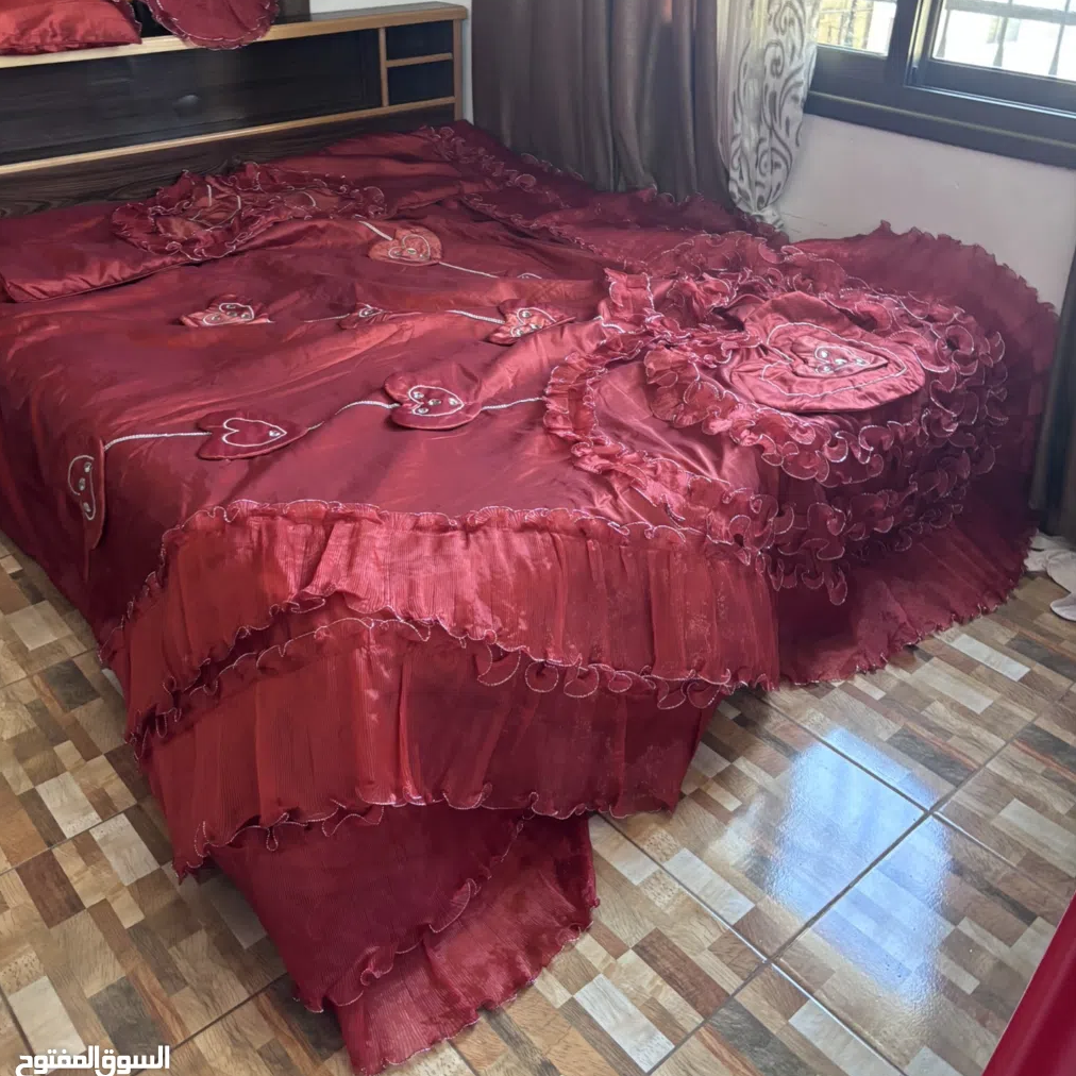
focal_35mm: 31
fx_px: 1090
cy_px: 422
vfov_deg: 52.1
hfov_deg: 52.5
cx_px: 534
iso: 400
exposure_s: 1/60
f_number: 1.6
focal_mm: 5.96
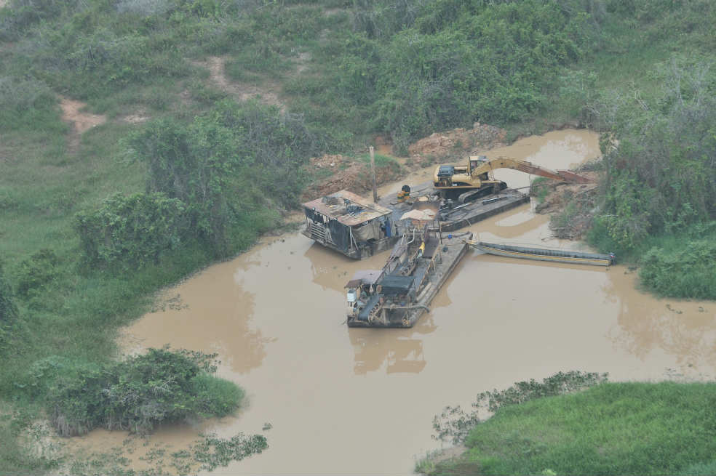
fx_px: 5963
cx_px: 358
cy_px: 238
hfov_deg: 6.9
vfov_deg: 4.6
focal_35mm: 300
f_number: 4
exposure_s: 1/1000
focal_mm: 200
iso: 500
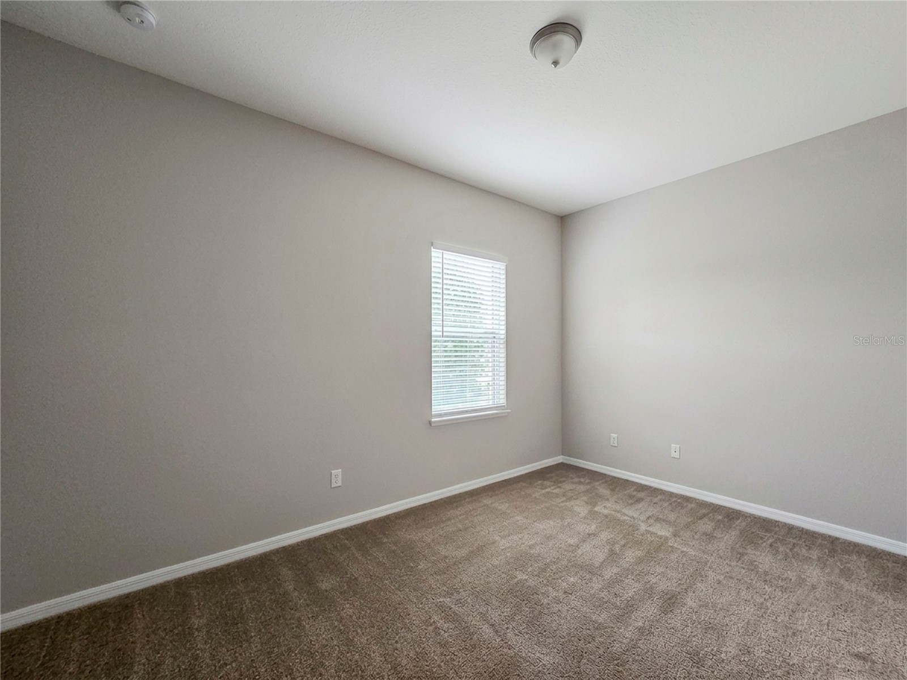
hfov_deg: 106.2
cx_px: 454
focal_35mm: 13
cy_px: 340
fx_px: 341
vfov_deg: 89.9
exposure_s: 1/100
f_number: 2.2
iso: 320
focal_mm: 2.2
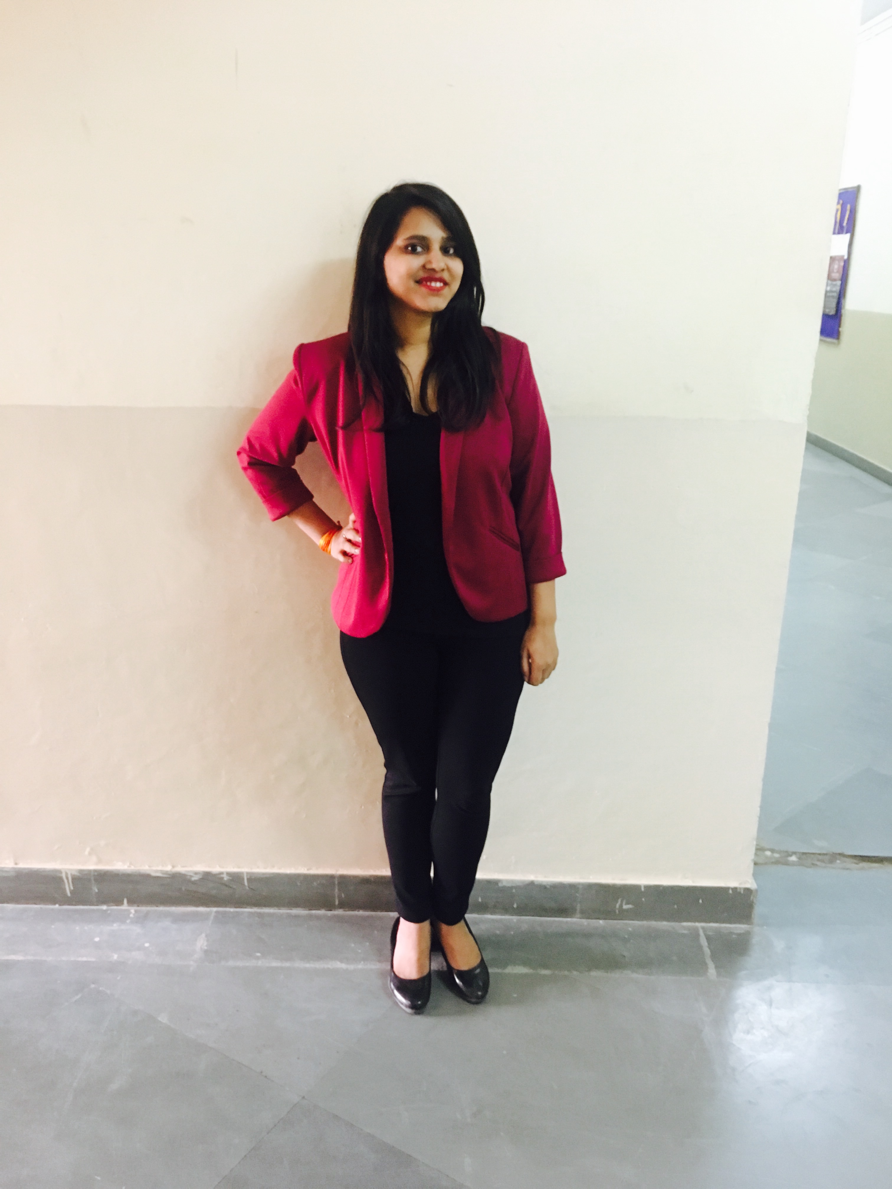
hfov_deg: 48.2
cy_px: 594
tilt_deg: -19.4
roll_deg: -0.9
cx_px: 446
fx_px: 996
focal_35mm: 29
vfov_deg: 61.7
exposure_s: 1/17
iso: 400
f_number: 2.2
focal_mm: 4.15
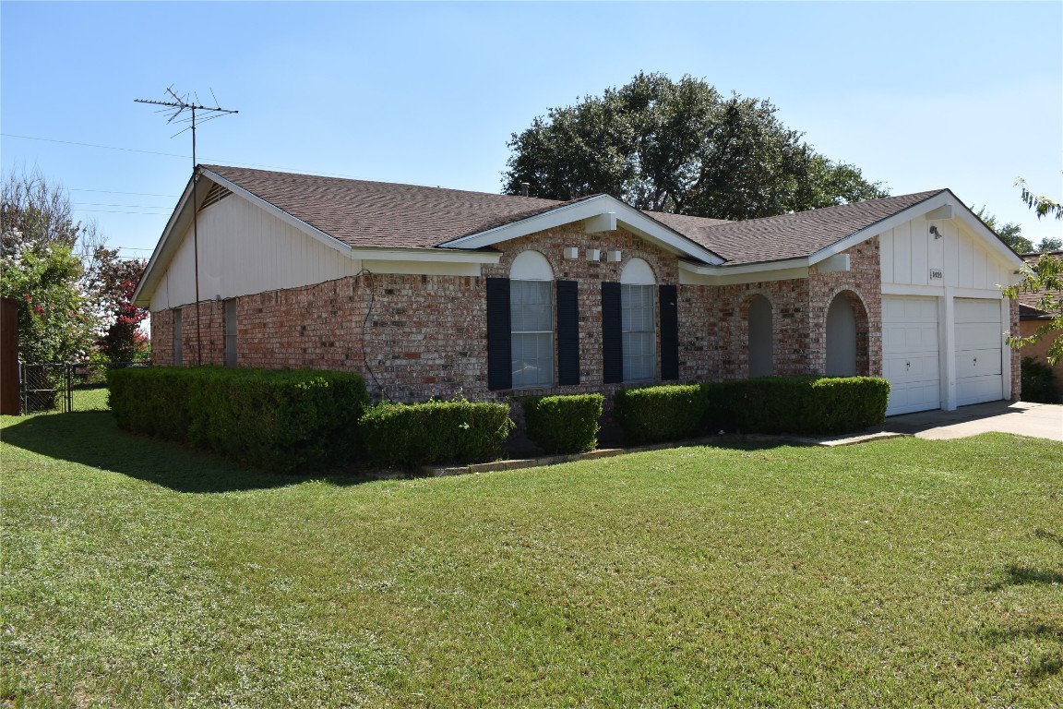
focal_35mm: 27
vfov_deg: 47.9
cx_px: 532
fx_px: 797
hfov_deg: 67.4
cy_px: 354
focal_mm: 18
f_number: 9
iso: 100
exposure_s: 1/200
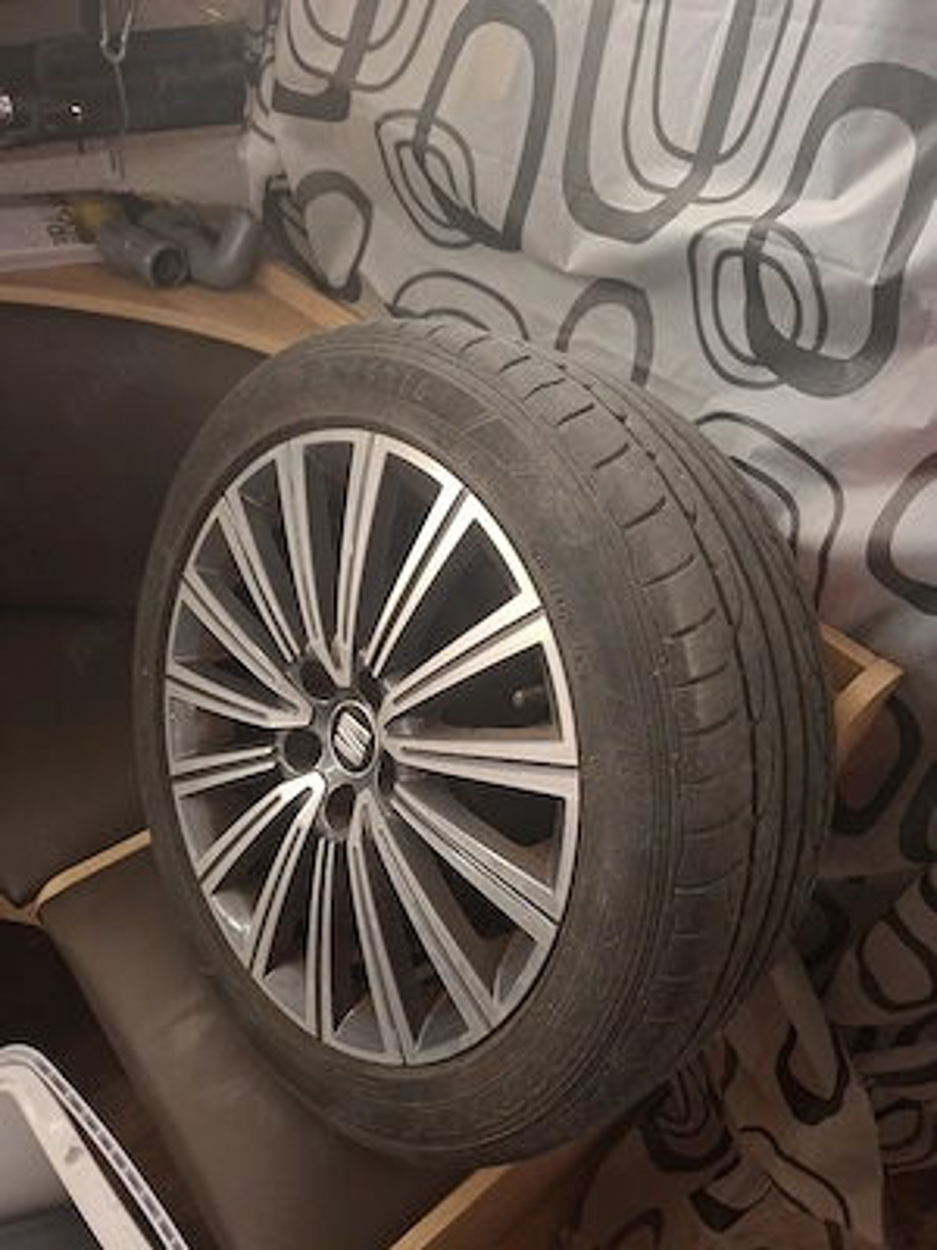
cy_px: 625
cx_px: 468
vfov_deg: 73.9
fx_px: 830
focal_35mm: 23
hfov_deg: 58.9
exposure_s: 1/25
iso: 500
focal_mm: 5.54
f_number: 1.8
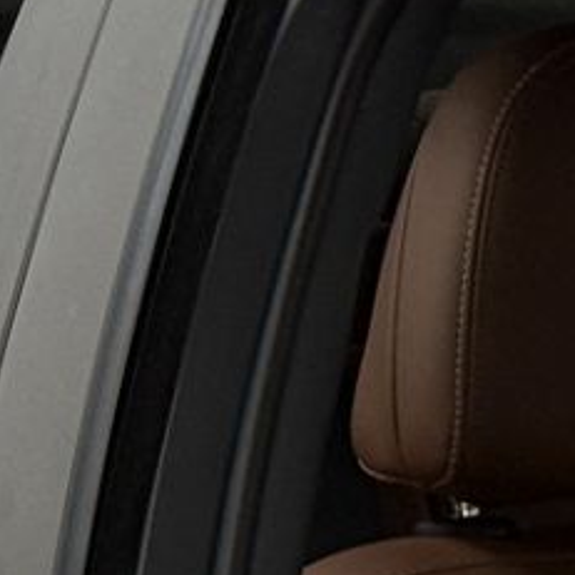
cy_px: 1165
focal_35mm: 353
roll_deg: -0.8
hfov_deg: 4.9
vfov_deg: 4.9
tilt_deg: -13.3
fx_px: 6634
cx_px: 1013
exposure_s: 1/60
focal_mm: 6.76
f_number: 1.78
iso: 64
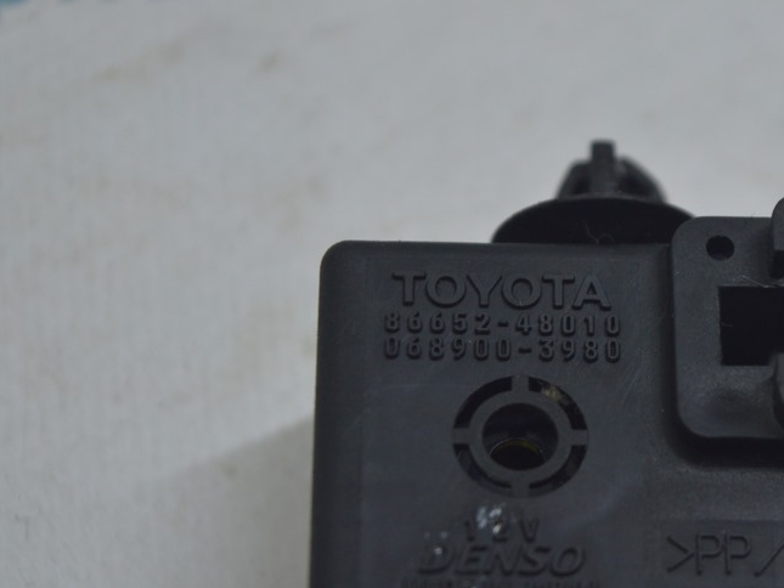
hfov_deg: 15.6
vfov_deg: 11.8
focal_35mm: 126
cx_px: 607
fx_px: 2849
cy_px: 342
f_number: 5.6
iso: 400
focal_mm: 55
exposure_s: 1/50
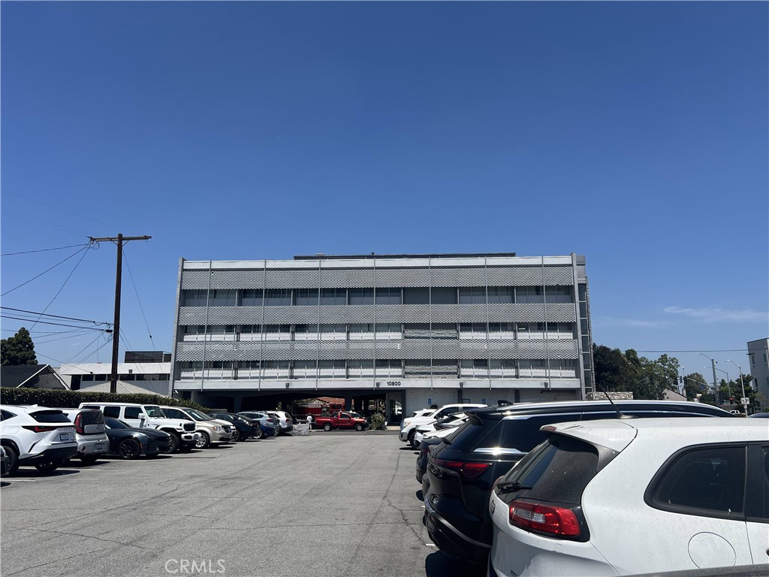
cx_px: 384
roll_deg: -0.2
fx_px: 578
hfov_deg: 67.3
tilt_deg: +11.8
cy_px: 288
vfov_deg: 53.1
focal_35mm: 26
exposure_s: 1/6211
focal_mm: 5.7
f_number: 1.5
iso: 50
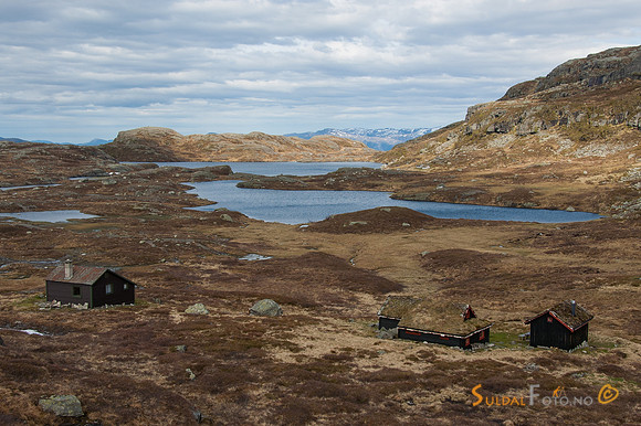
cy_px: 213
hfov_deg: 44.9
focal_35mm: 44
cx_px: 320
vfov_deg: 30.7
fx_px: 776
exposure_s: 1/320
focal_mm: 28
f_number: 10
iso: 200
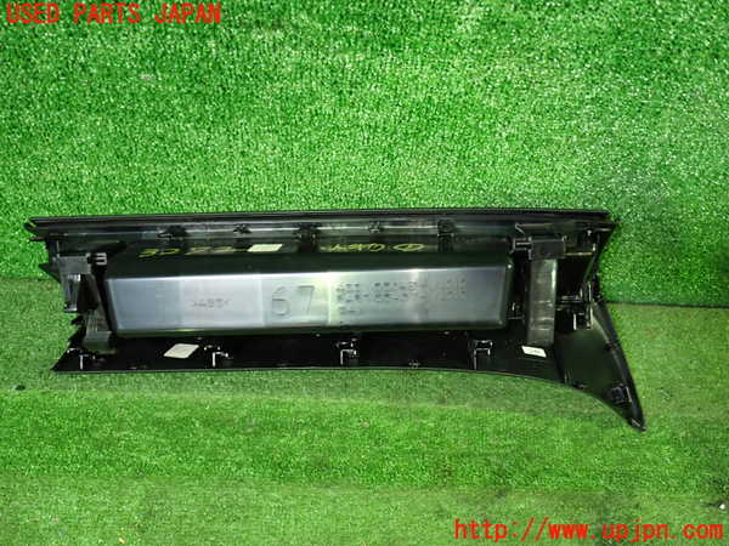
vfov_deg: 46.8
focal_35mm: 30
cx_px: 364
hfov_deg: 60.0
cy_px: 273
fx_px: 632
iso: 640
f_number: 2.3
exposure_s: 1/30
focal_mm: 5.4
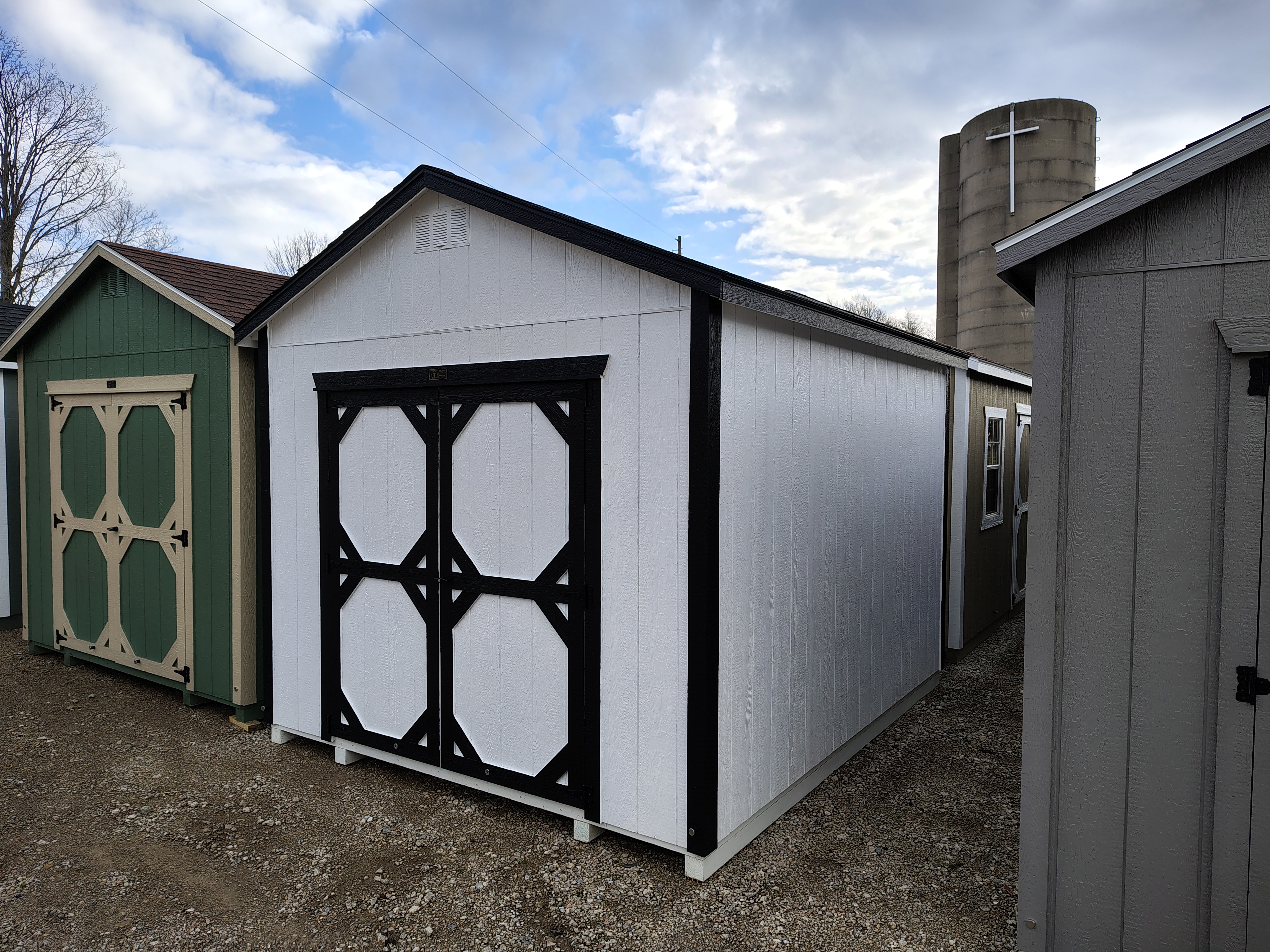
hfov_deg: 71.6
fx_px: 881
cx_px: 635
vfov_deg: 56.8
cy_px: 476
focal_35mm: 24
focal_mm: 5.56
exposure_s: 1/742
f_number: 1.8
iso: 100
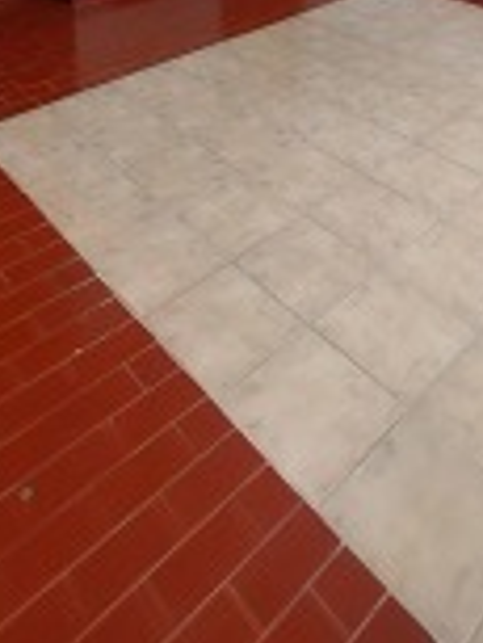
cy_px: -187
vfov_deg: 36.2
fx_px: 632
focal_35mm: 34
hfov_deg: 41.8
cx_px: 267
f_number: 2.2
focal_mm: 1.42
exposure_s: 1/25
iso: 200
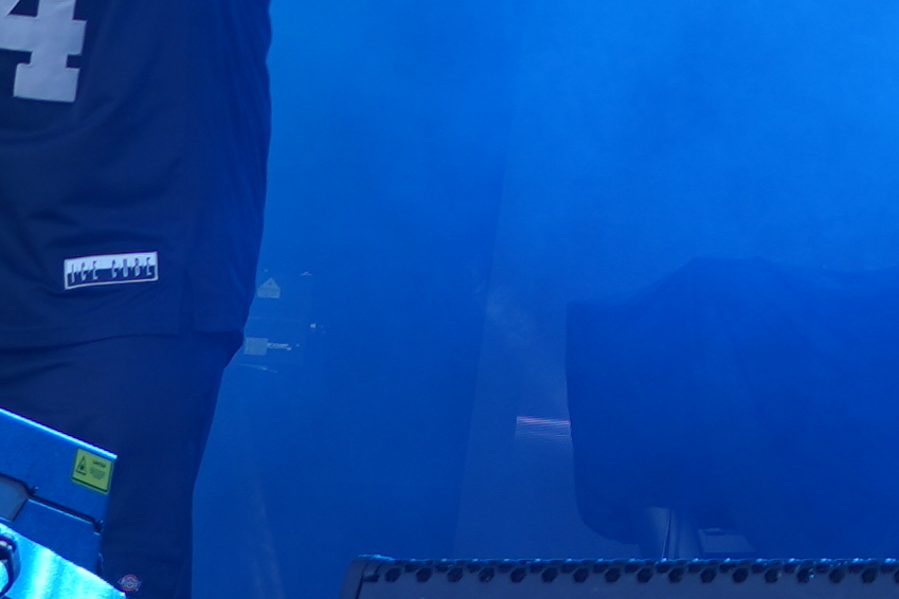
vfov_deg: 6.1
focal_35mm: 212
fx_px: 5294
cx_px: 1777
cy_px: -1019
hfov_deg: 9.1
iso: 100
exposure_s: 1/100
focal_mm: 30
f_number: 5.6
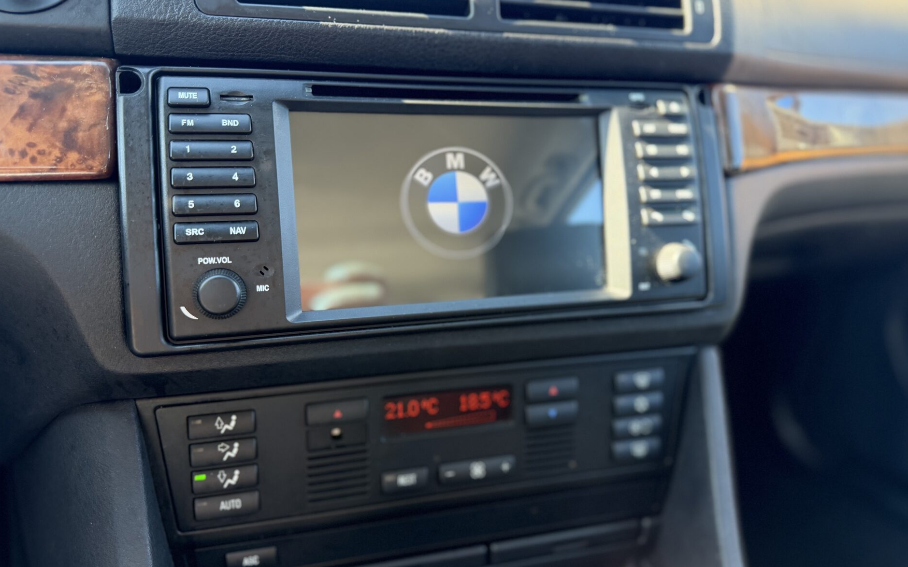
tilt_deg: -12.9
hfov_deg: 70.4
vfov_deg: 47.6
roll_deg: -5.7
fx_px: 643
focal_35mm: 26
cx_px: 458
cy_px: 272
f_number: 1.78
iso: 200
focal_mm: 6.76
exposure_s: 1/112
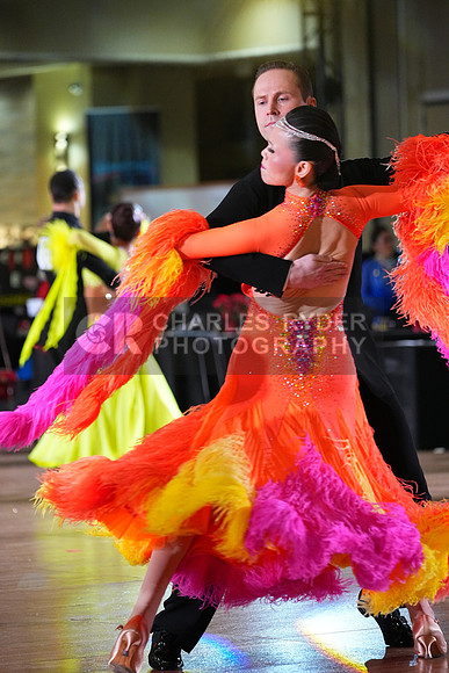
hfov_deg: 6.9
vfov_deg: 10.3
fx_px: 3739
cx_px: 224
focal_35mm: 200
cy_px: 336
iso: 6400
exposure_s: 1/400
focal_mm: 200
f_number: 4.5
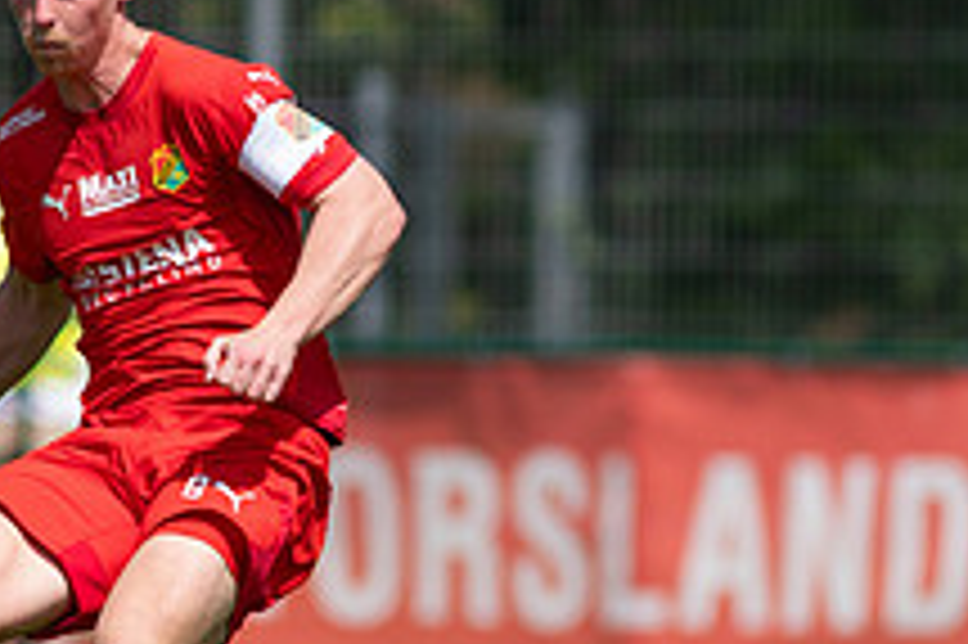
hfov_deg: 1.7
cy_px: 331
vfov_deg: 1.1
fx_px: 32644
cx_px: 203
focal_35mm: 1215
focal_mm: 300
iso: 100
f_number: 3.2
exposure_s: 1/1600
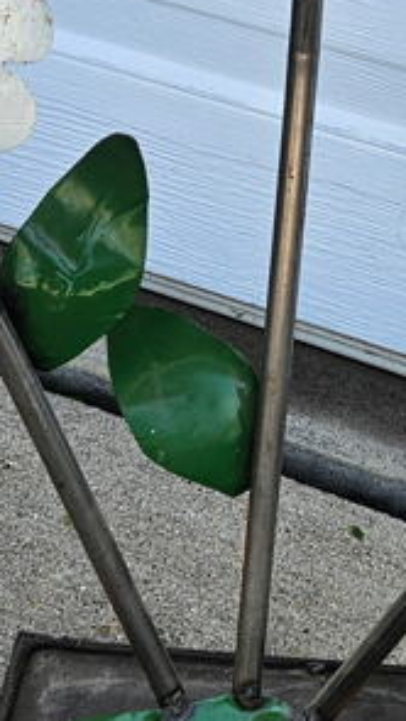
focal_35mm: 102
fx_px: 1952
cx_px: 374
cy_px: 120
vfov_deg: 20.6
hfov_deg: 11.8
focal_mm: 5.4
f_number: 1.8
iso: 25
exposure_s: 1/492
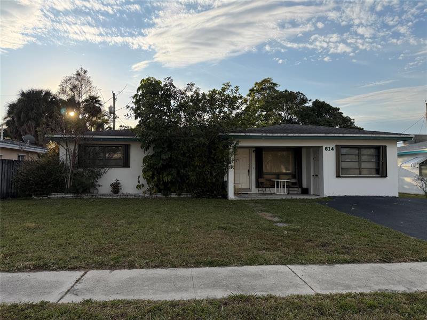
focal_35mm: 24
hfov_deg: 71.6
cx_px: 214
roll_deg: -0.2
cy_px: 160
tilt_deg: +3.2
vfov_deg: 56.8
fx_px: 296
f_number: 1.78
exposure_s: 1/4405
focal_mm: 6.76
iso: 100
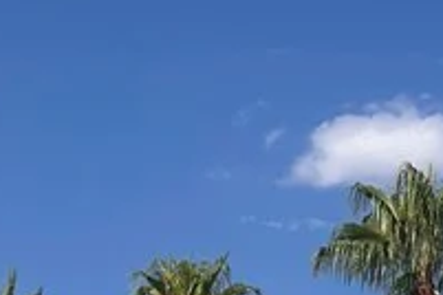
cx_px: 566
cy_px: 797
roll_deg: -0.1
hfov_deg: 14.3
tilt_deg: -0.8
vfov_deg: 8.7
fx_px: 1698
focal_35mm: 138
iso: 50
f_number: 1.5
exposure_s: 1/6211
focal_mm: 5.7
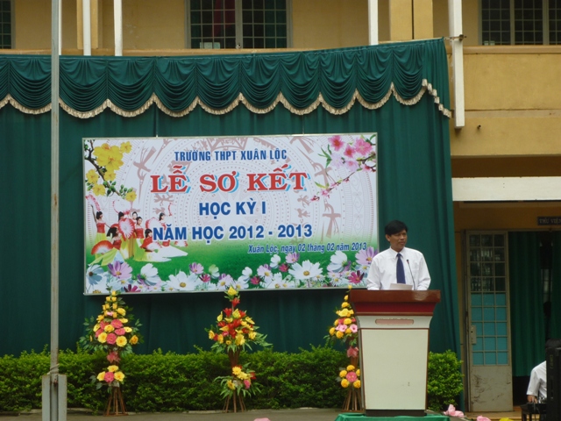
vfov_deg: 11.2
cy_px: 210
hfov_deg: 14.9
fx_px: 2139
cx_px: 280
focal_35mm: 132
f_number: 5.9
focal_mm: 22
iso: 100
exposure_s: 1/125
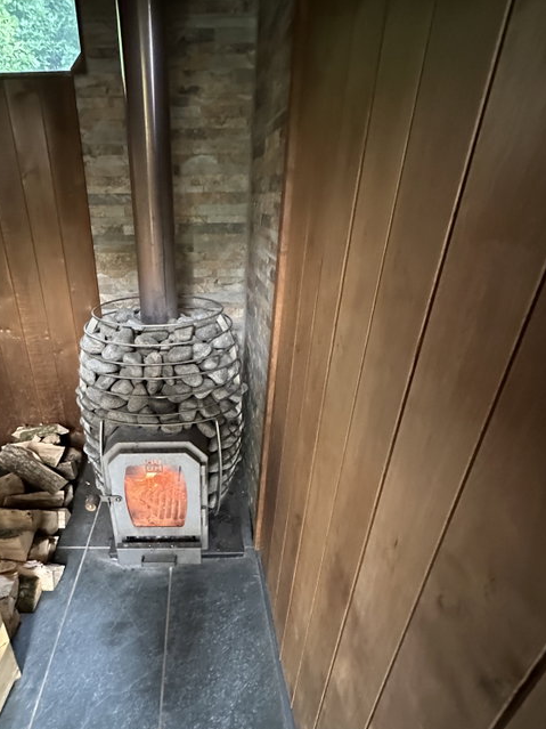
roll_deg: +1.0
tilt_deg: -27.1
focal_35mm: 19
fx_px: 400
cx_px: 190
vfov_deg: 84.3
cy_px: 410
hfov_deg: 67.1
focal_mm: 2.22
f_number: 2.2
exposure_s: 1/41
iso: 1250
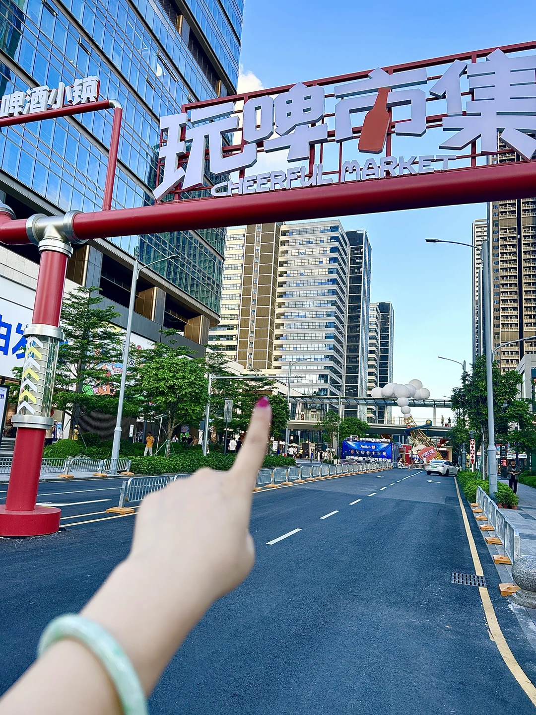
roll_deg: -4.8
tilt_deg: +9.3
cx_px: 268
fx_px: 537
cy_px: 358
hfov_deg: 53.1
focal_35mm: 26
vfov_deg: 67.3
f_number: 1.5
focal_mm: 5.7
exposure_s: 1/315
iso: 50
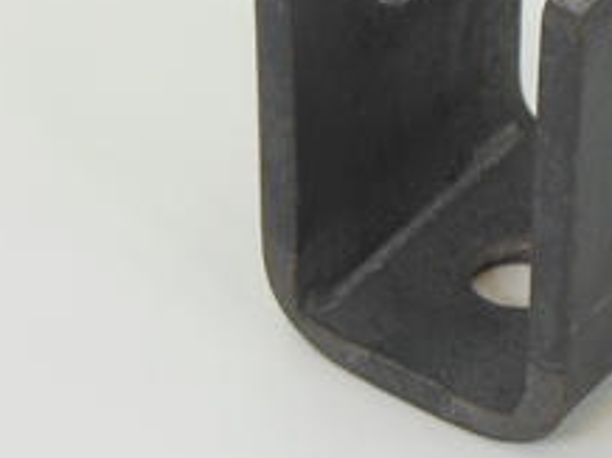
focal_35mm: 157
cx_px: 525
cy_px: 72
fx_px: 2773
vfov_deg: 9.4
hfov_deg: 12.5
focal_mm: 13.6
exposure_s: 1/80
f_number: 4.4
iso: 125
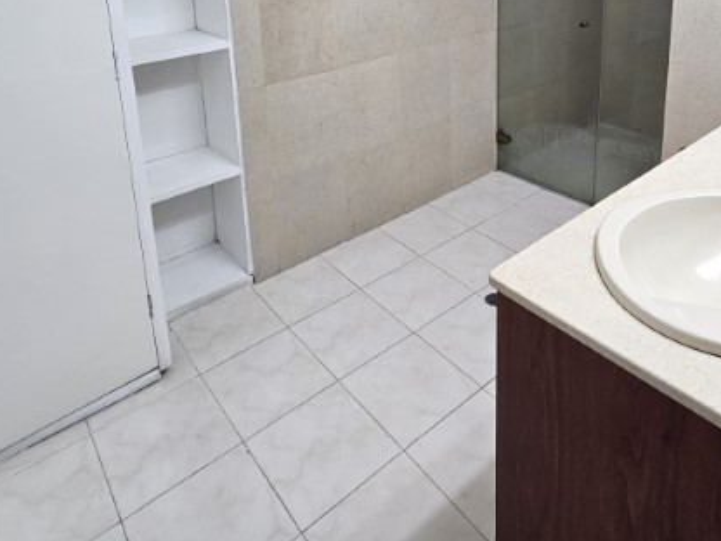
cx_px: 406
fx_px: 521
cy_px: 38
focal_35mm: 25
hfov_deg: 69.1
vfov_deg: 48.2
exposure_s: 1/60
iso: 80
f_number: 2.2
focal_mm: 2.2
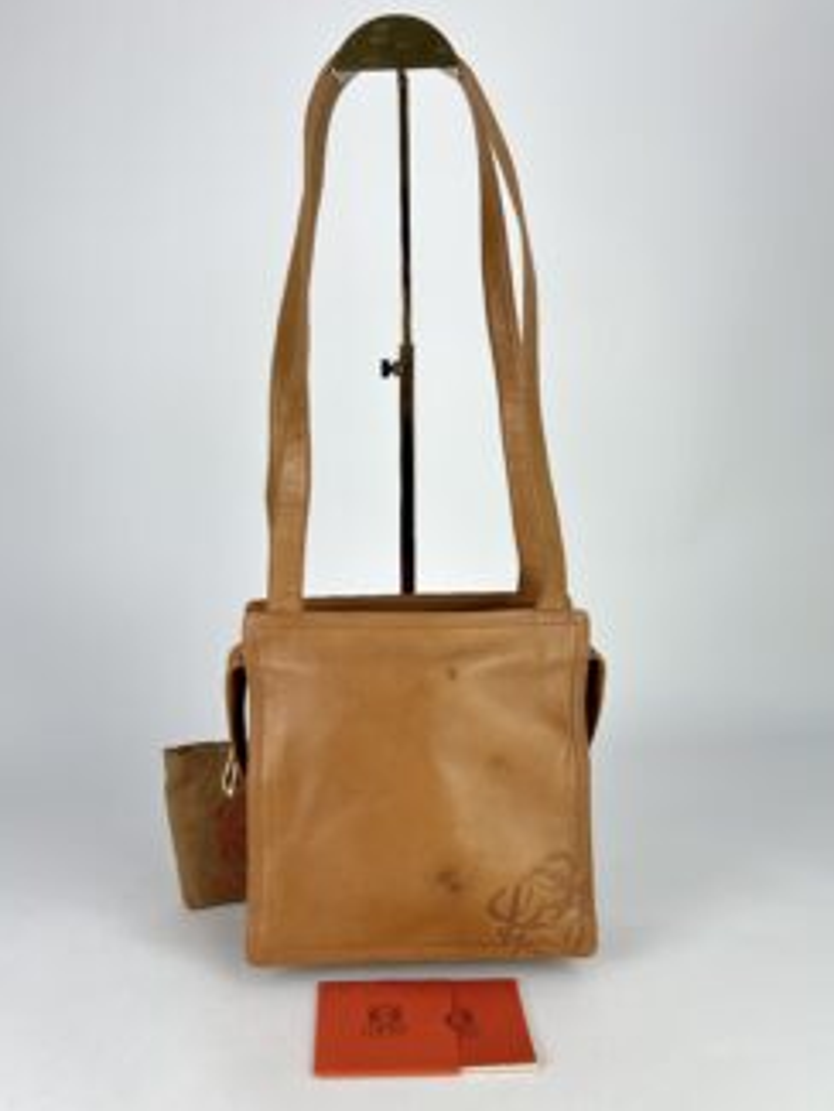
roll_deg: -1.0
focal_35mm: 32
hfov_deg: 44.2
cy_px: 571
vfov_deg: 56.8
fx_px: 1027
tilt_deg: -12.1
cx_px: 390
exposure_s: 1/219
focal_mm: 5.7
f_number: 1.5
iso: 40
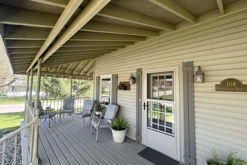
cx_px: 117
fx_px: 110
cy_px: 81
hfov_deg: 96.7
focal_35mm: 16
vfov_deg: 73.7
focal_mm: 2.22
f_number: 2.2
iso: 40
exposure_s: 1/135
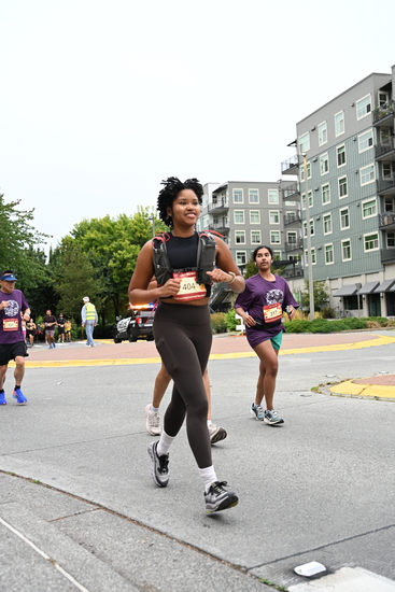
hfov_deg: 34.2
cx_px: 198
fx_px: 641
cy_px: 296
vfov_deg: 49.5
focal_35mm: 39
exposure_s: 1/800
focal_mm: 39
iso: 1600
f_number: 4
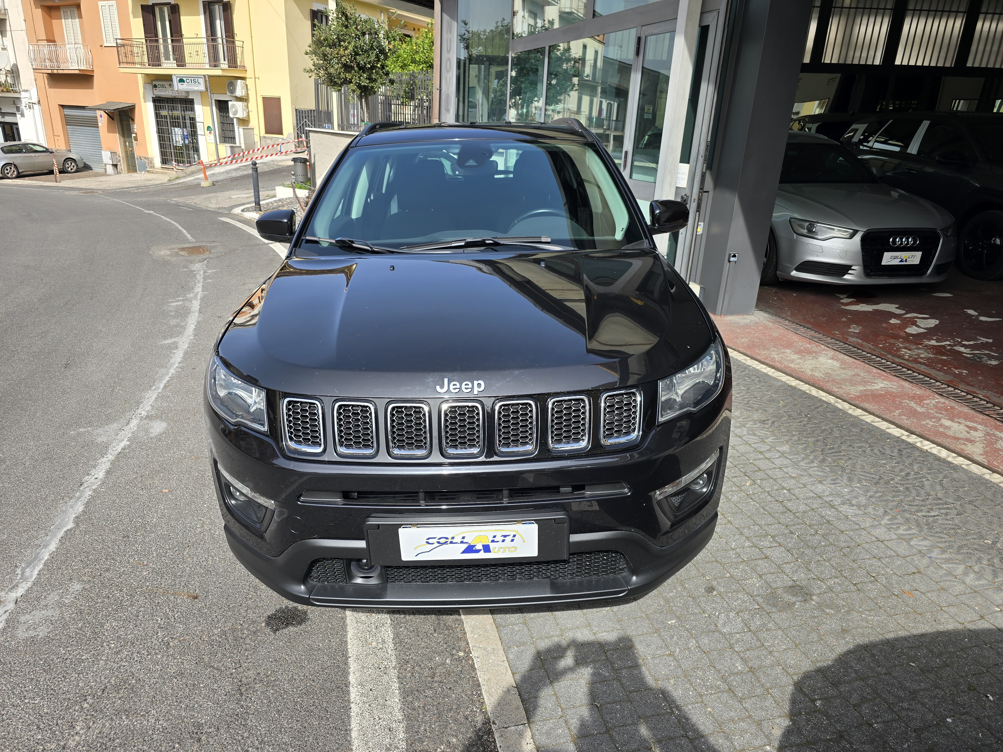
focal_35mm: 23
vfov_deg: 58.9
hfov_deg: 73.9
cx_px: 502
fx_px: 666
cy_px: 376
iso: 12
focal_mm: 6.3
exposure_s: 1/490
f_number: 1.7
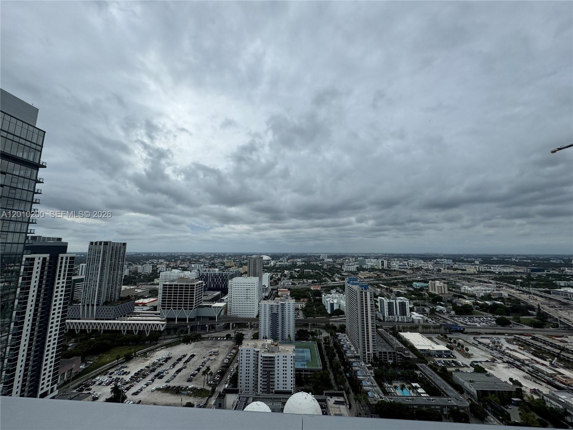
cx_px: 286
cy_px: 215
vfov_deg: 85.7
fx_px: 232
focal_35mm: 14
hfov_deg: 102.1
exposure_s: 1/4926
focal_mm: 2.22
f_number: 2.2
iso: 50
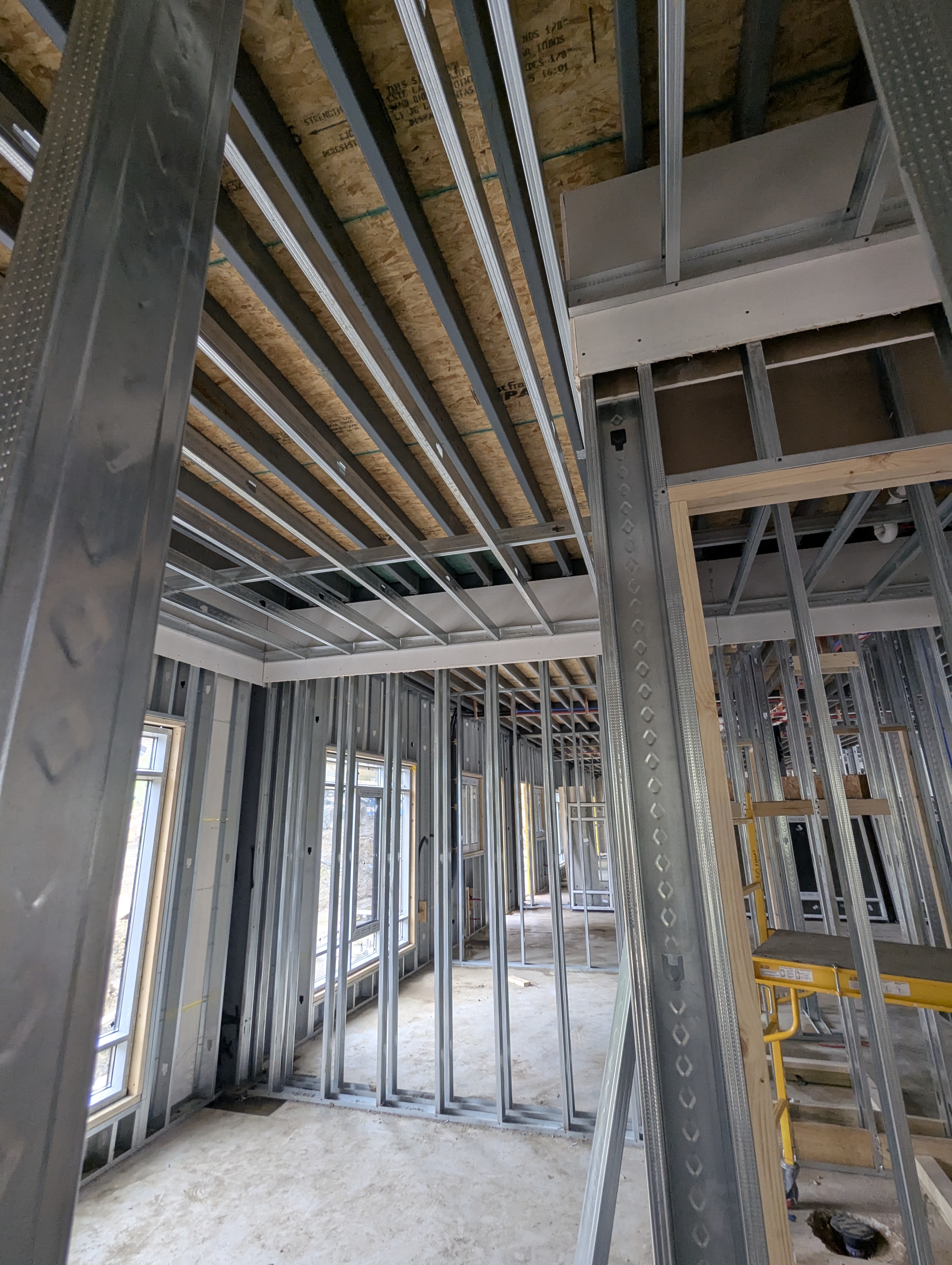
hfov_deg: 78.2
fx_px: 585
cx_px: 476
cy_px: 632
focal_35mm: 16
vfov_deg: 94.4
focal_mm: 2.35
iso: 125
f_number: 2.2
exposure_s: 1/102
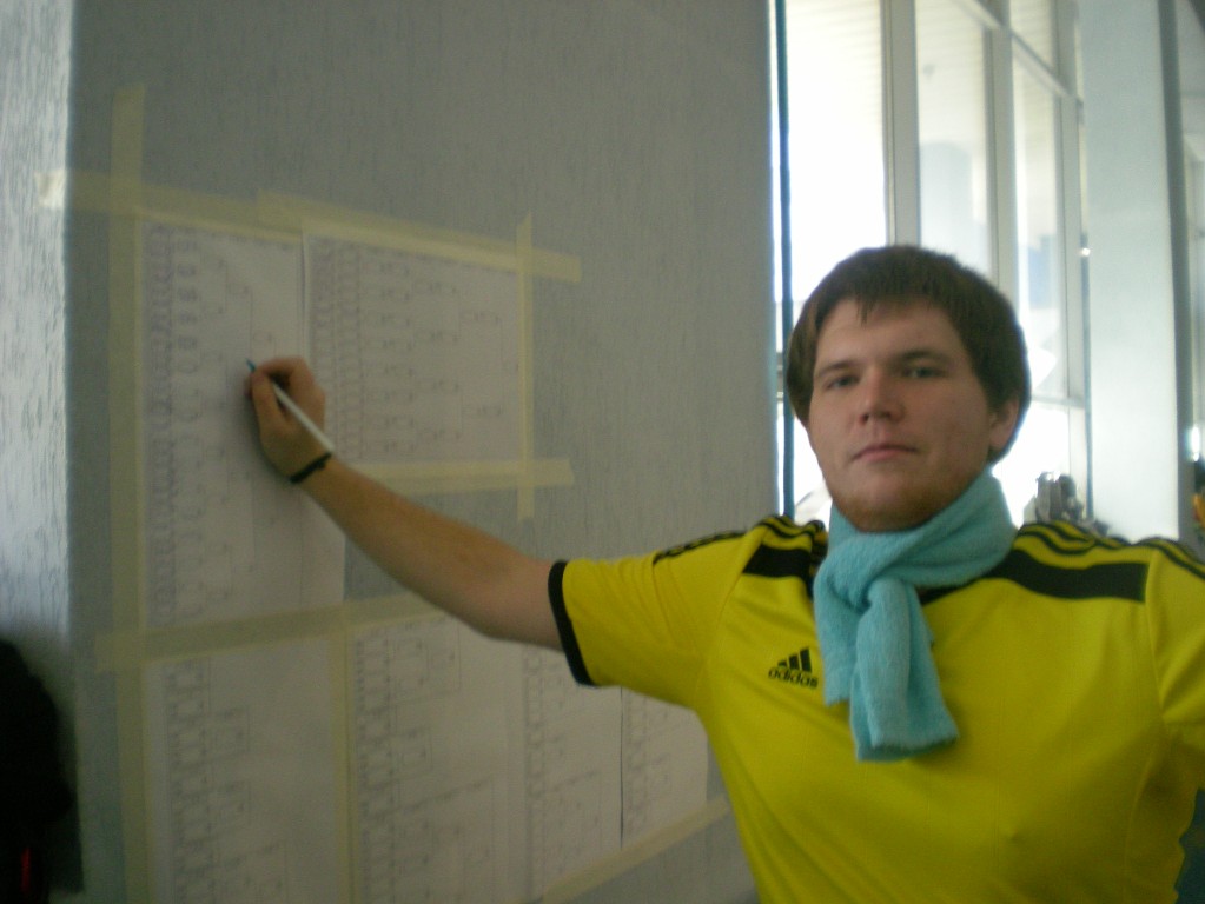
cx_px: 602
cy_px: 452
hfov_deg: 49.0
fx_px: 1323
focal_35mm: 38
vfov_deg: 37.7
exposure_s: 1/51
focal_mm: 6.3
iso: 200
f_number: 3.1
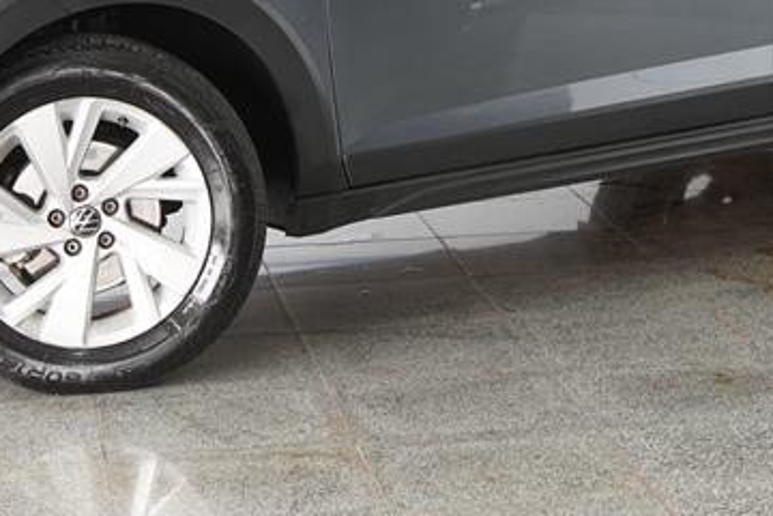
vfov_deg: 10.5
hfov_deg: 16.0
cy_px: -91
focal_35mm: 128
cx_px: 406
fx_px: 2748
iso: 200
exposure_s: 1/60
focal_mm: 30
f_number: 3.2
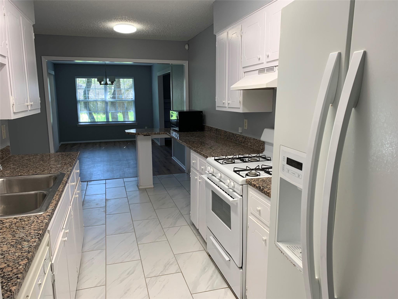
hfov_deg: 67.3
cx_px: 199
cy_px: 150
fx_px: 299
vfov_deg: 53.1
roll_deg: +0.5
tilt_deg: -10.0
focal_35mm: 26
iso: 64
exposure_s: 1/120
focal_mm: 4.25
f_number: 1.8
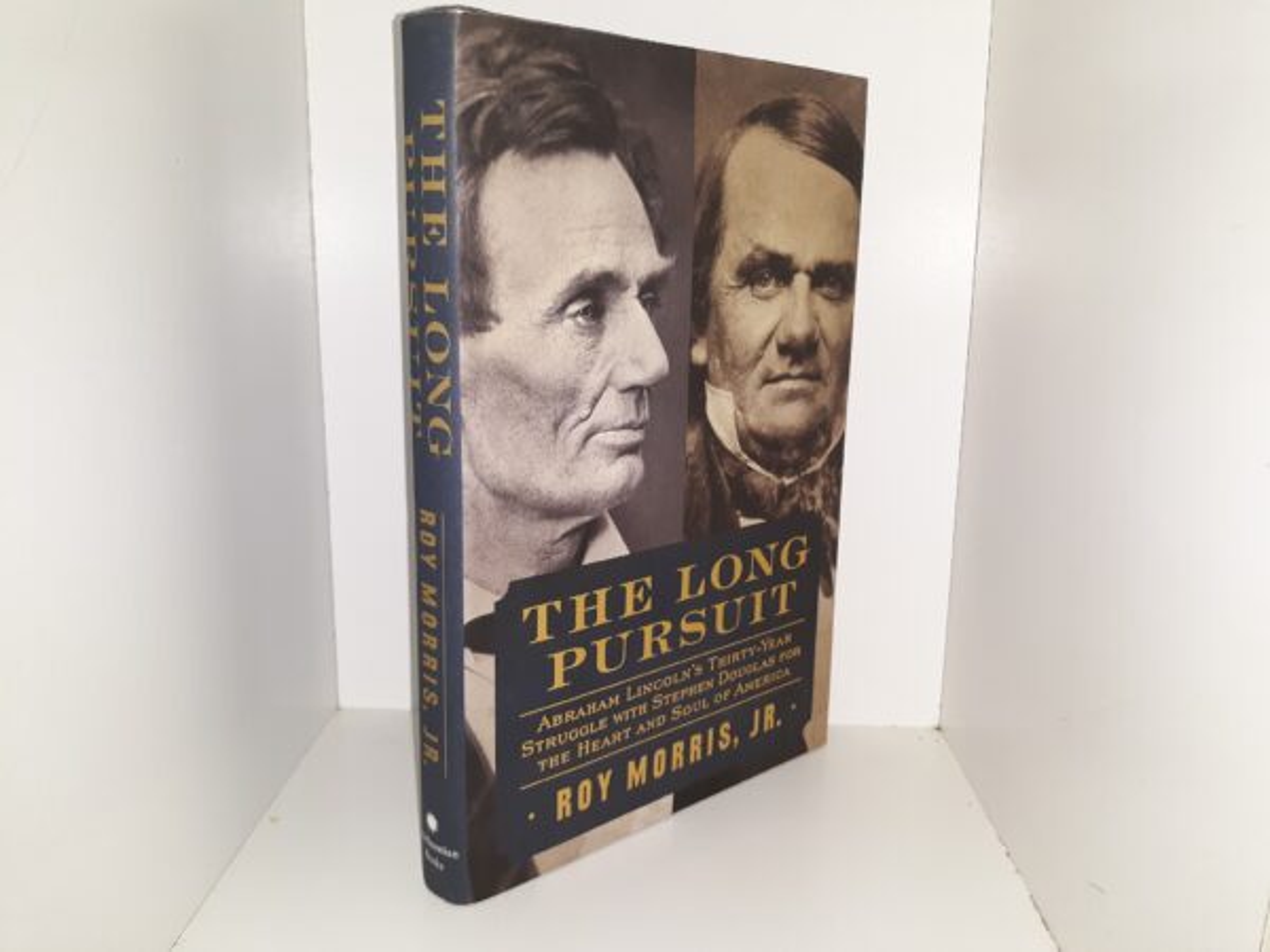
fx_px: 1027
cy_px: 476
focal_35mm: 28
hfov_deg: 63.4
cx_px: 635
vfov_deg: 49.7
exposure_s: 1/120
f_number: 1.7
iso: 64
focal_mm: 3.7
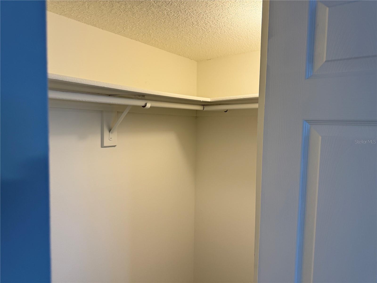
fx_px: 261
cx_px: 188
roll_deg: -2.1
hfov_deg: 71.6
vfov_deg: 56.8
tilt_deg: -1.2
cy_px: 142
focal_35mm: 24
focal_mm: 6.76
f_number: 1.78
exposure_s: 1/120
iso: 100
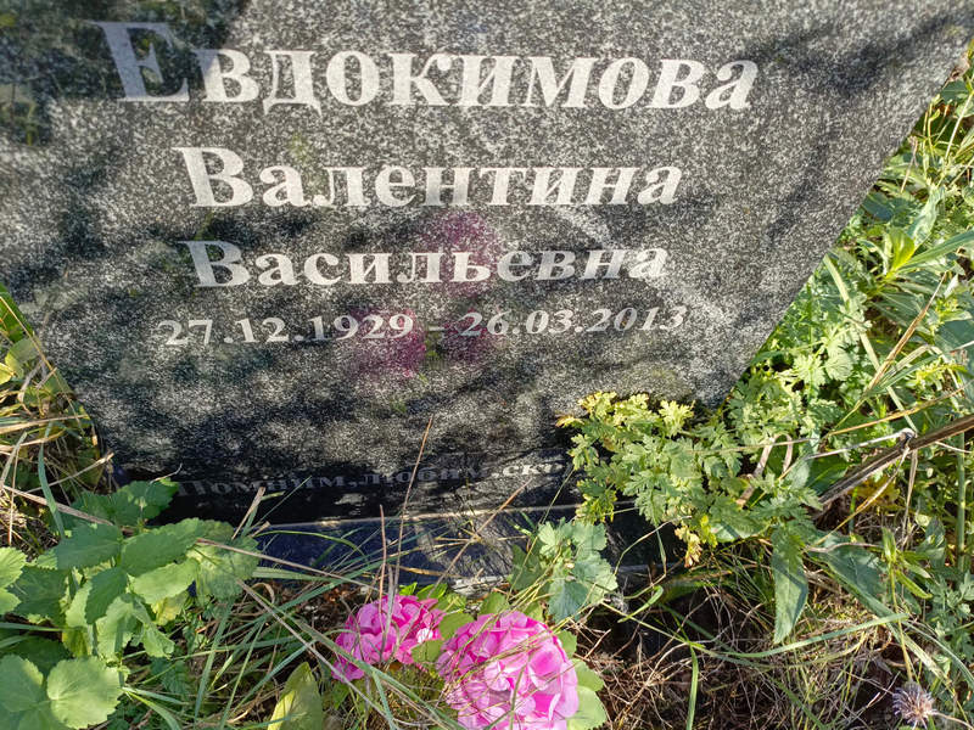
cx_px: 487
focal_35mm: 25
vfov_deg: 54.9
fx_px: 703
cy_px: 365
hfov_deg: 69.4
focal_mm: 4.76
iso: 110
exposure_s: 1/239
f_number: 1.69
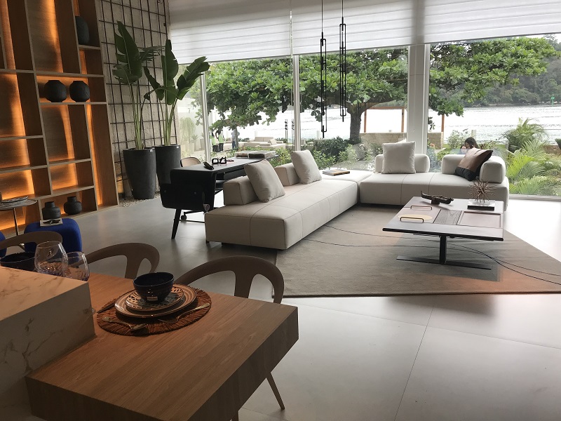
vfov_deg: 49.7
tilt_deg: -12.4
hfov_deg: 63.4
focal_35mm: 28
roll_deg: +2.2
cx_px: 280
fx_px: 454
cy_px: 210
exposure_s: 1/120
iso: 25
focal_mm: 3.99
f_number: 1.8
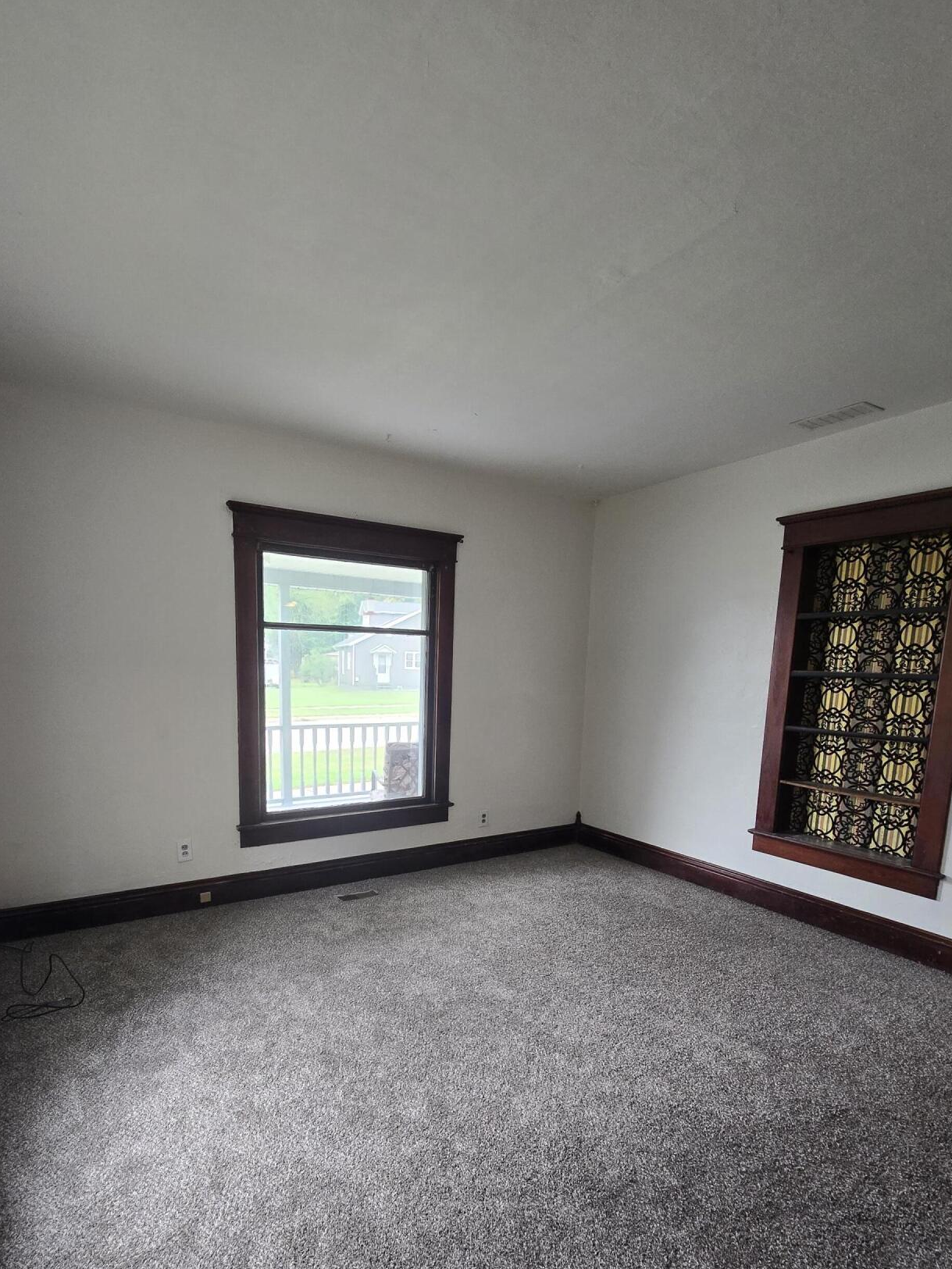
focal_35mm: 16
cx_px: 444
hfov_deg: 78.0
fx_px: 587
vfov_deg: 93.4
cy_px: 754
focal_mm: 2.2
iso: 160
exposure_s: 1/60
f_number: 2.2
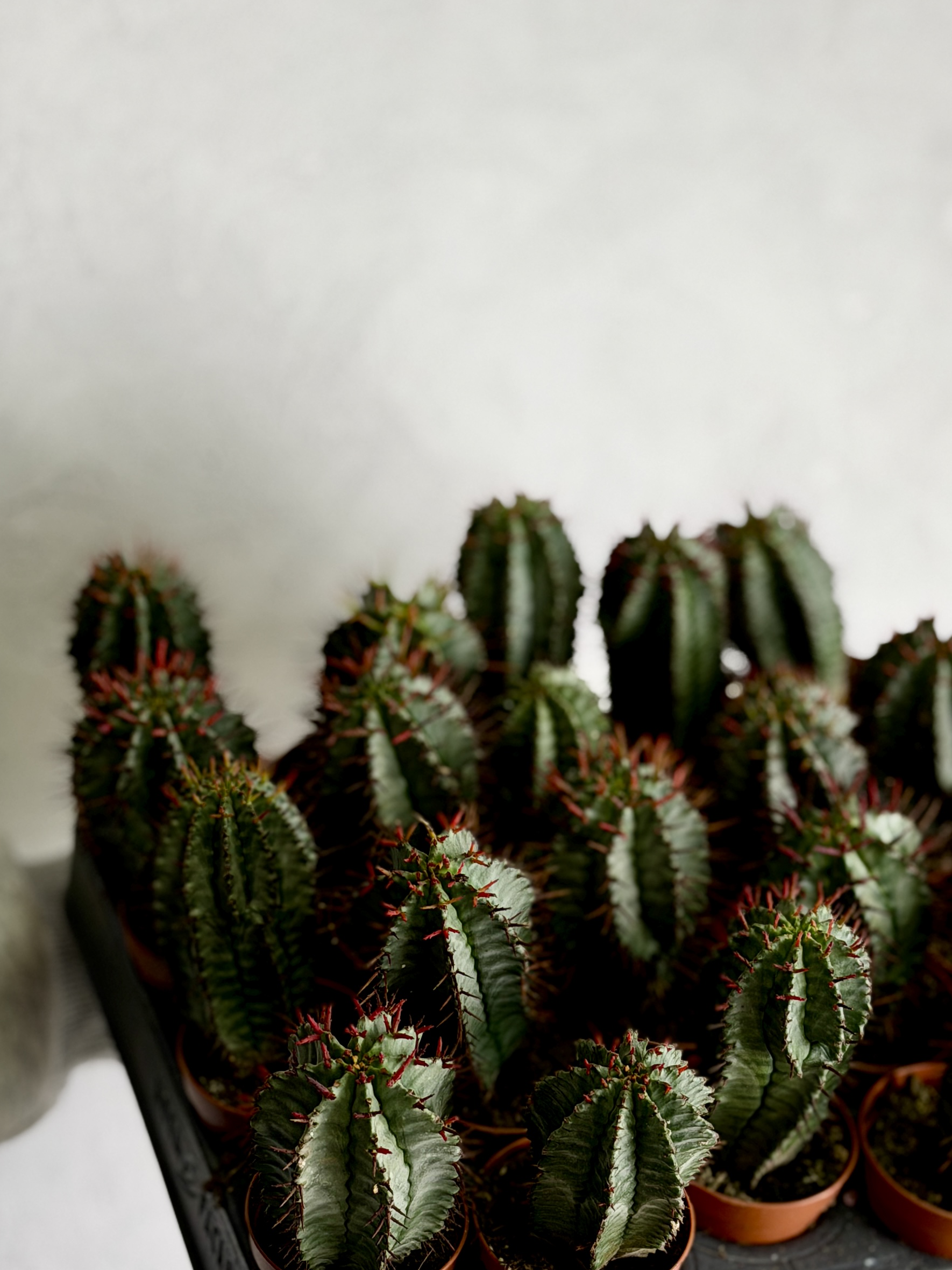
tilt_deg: -12.6
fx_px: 3007
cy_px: 787
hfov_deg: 18.0
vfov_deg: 23.8
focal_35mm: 82
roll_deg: +0.5
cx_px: 504
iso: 64
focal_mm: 6.76
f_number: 1.78
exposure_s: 1/285
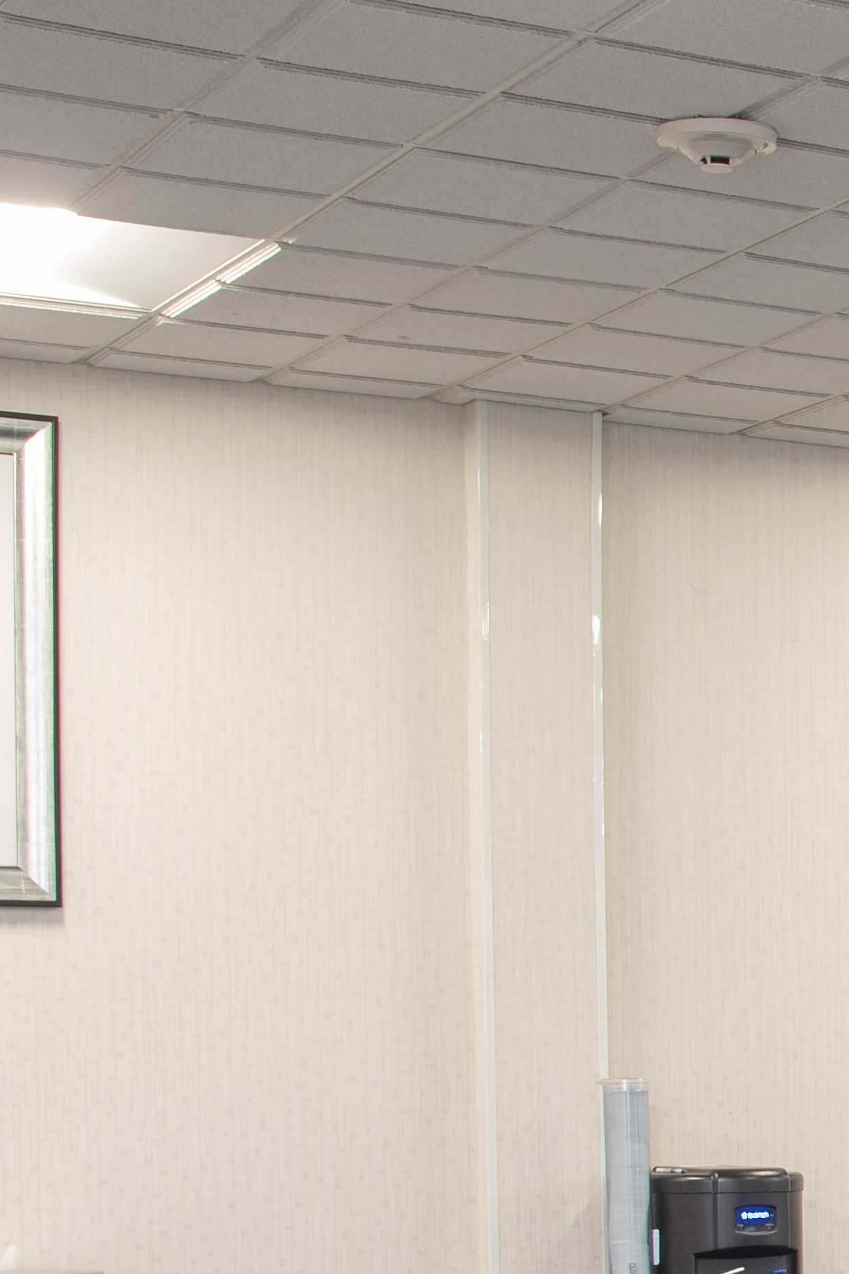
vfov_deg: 20.9
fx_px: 3396
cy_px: 1109
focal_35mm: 96
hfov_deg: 12.4
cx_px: 1752
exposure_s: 1/1.25
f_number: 9
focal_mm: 24
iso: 100
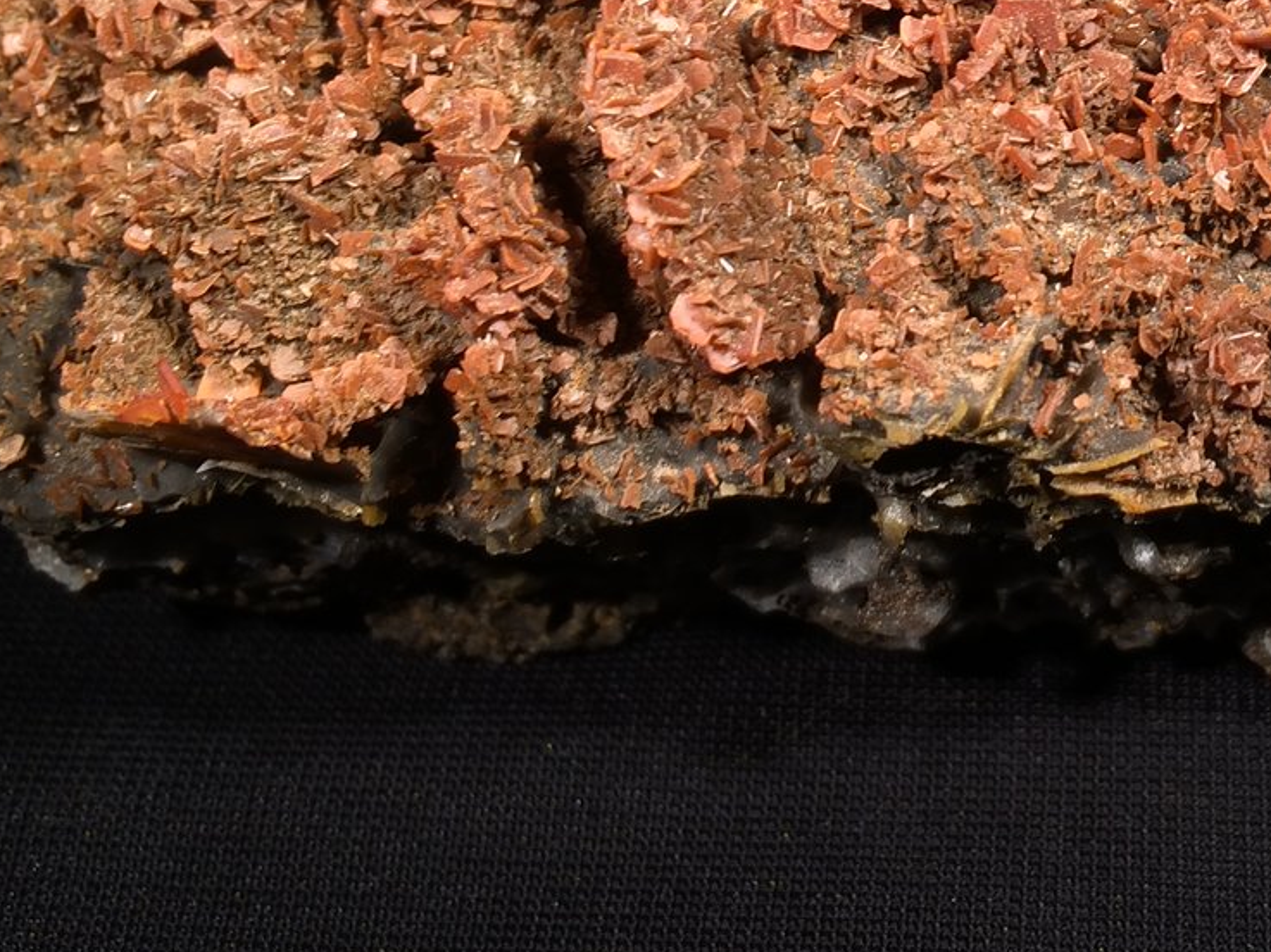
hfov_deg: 29.7
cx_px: 1104
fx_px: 2312
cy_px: -33
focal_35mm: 63
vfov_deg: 22.3
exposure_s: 1/142
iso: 32
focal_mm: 4.15
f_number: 2.2
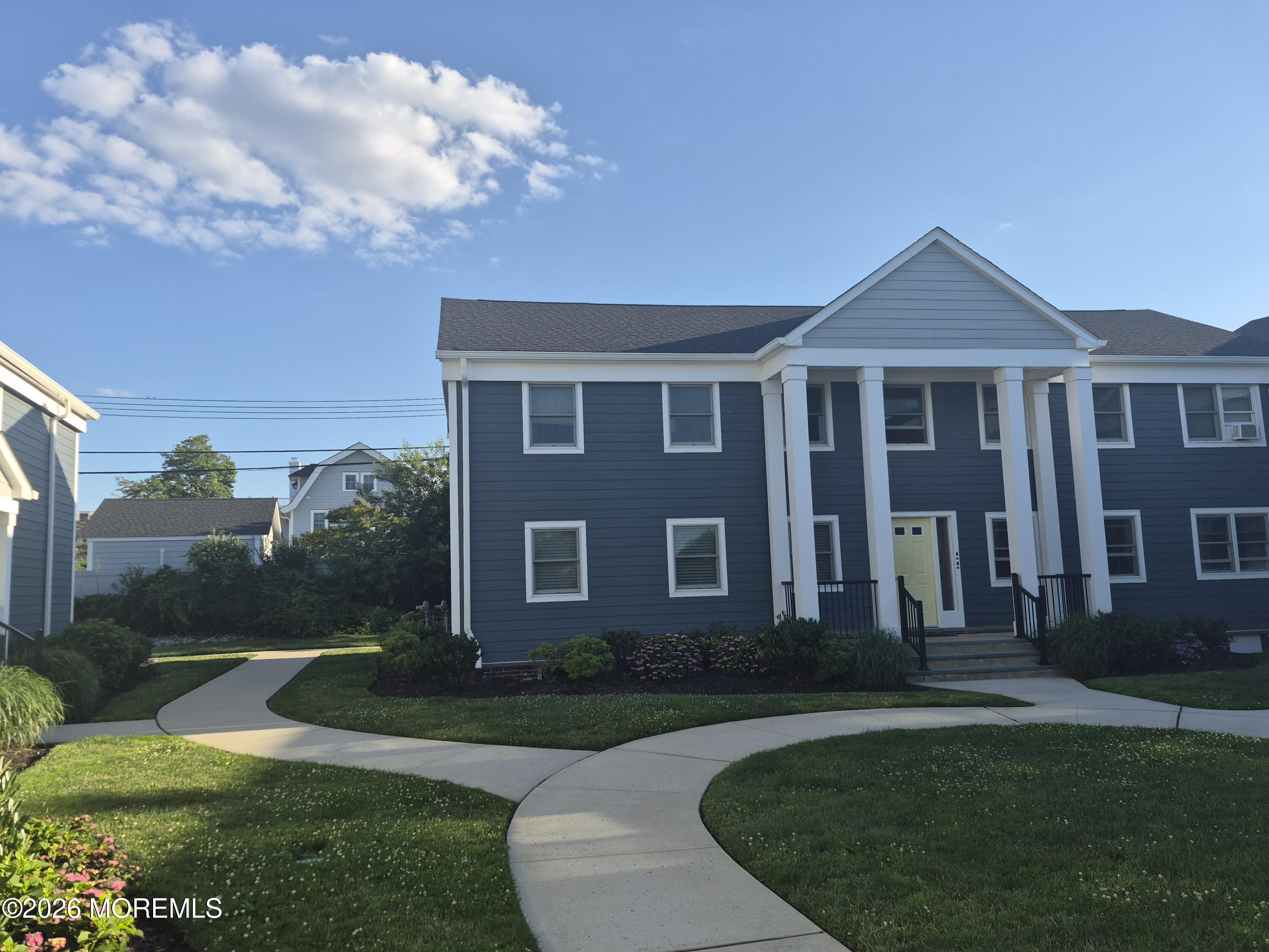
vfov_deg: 58.9
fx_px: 843
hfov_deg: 73.9
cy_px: 476
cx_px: 634
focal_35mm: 23
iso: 80
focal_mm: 5.4
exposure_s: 1/3128
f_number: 1.8
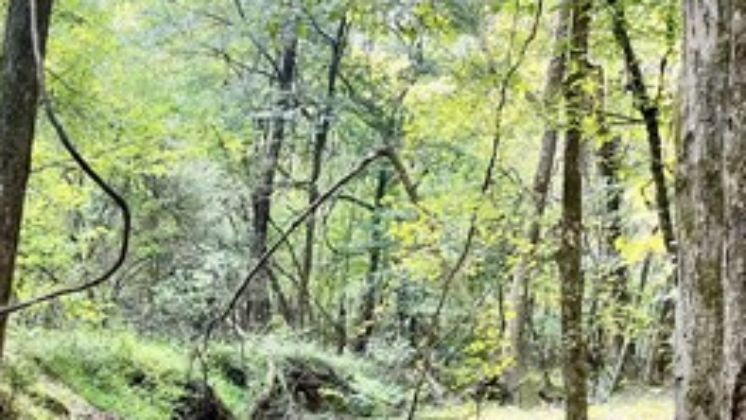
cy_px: 556
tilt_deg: -9.3
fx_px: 1365
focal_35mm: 69
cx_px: -96
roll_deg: -5.5
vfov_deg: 16.5
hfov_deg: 27.6
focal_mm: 5.1
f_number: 1.6
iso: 100
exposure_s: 1/121
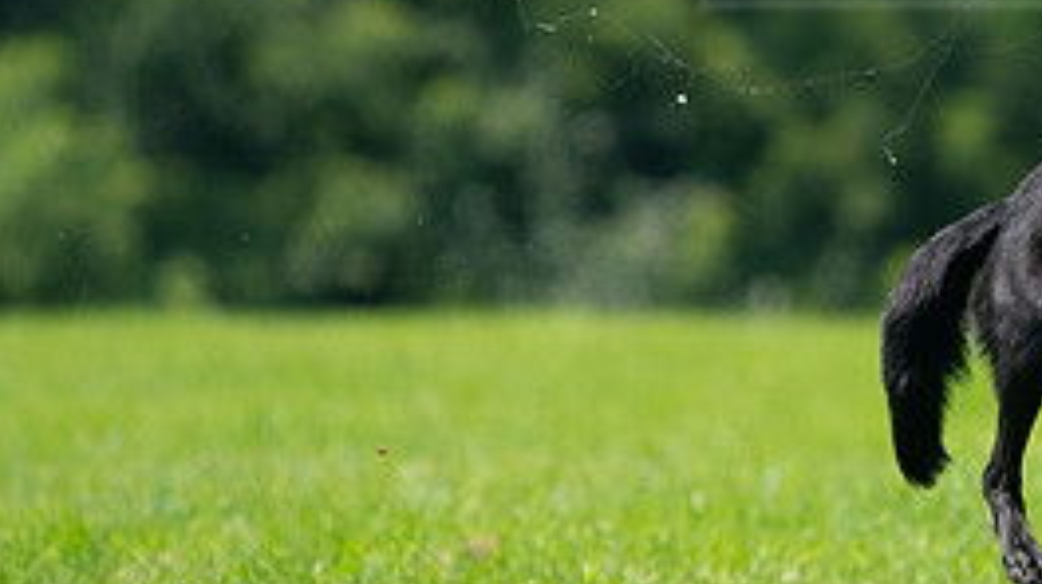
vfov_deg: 1.6
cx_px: 1096
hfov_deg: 2.8
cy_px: -54
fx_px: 21534
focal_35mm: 780
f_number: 6.3
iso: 1600
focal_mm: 329
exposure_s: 1/4000
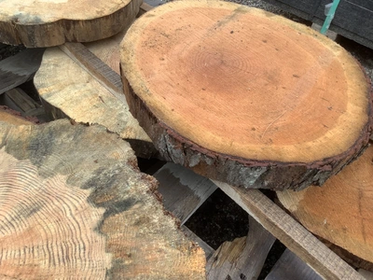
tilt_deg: -49.5
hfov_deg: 58.4
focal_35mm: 31
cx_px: 186
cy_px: 140
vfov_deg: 45.4
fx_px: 334
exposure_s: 1/124
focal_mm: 3.3
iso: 25
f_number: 2.4
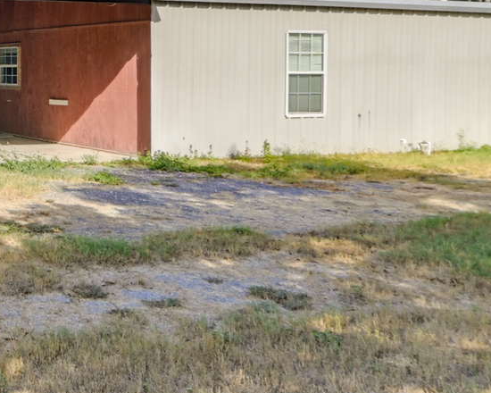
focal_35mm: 47
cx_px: -170
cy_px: 38
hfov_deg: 30.1
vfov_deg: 30.6
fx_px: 683
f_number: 7.1
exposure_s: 1/100
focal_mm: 11.5
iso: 100
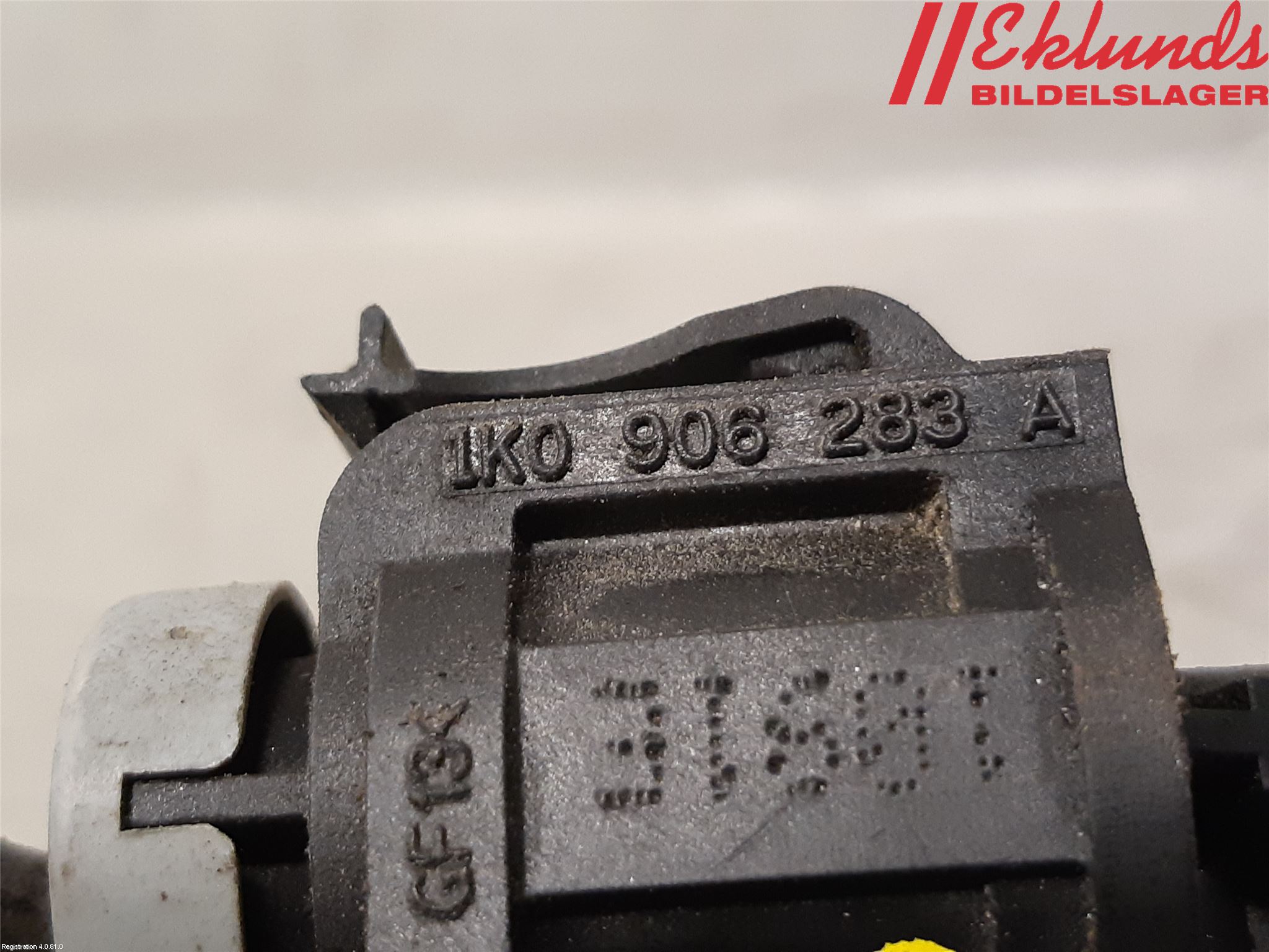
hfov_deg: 67.3
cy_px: 476
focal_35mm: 26
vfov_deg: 53.1
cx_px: 634
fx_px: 953
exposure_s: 1/33
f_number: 1.7
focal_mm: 3.93
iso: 250
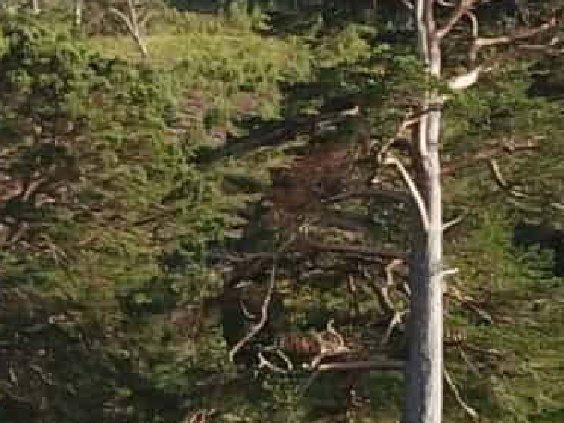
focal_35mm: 179
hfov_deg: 9.2
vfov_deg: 8.3
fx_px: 2916
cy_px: 276
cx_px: -1013
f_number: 2.2
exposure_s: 1/361
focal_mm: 4.73
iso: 100
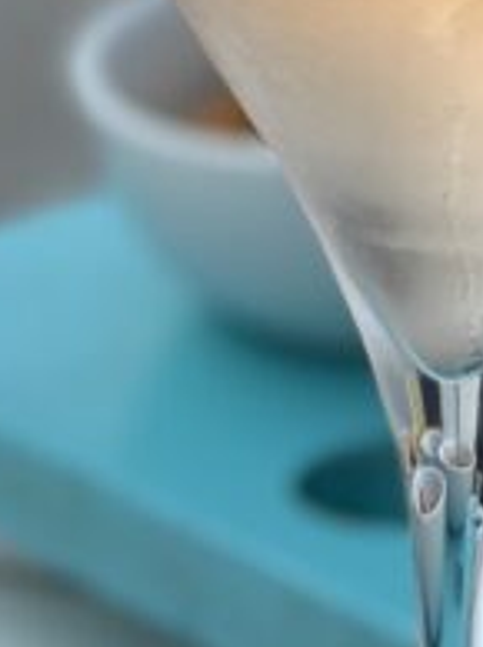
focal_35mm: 254
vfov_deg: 7.6
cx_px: 1029
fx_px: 4736
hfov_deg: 5.7
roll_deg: +0.8
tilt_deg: -13.0
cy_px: -420
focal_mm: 6.86
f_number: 1.78
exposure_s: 1/4566
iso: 80
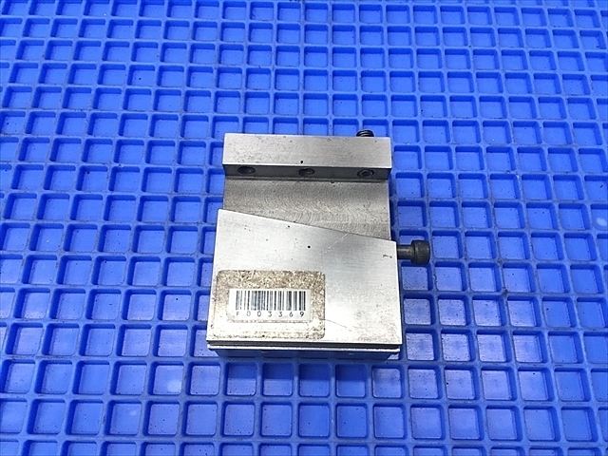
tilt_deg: -67.2
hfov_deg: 61.7
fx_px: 509
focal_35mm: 29
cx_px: 304
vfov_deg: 48.2
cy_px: 228
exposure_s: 1/30
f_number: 2.2
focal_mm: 4.15
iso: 80
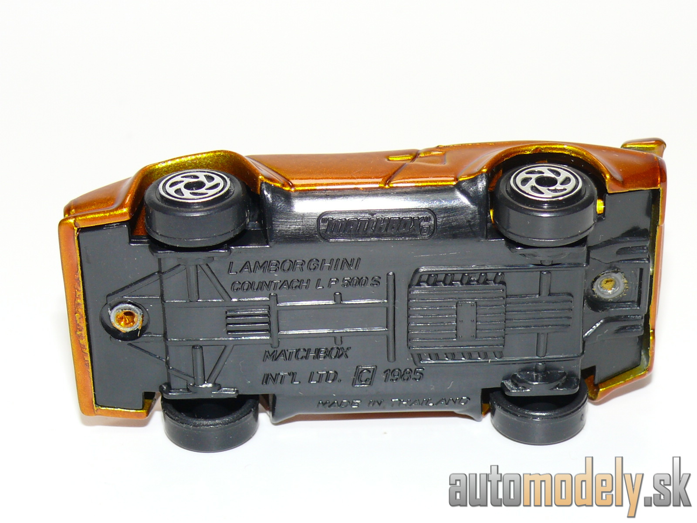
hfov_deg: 19.3
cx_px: 348
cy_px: 262
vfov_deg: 14.5
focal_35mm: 102
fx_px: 2054
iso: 100
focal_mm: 13.3
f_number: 4
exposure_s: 1/30
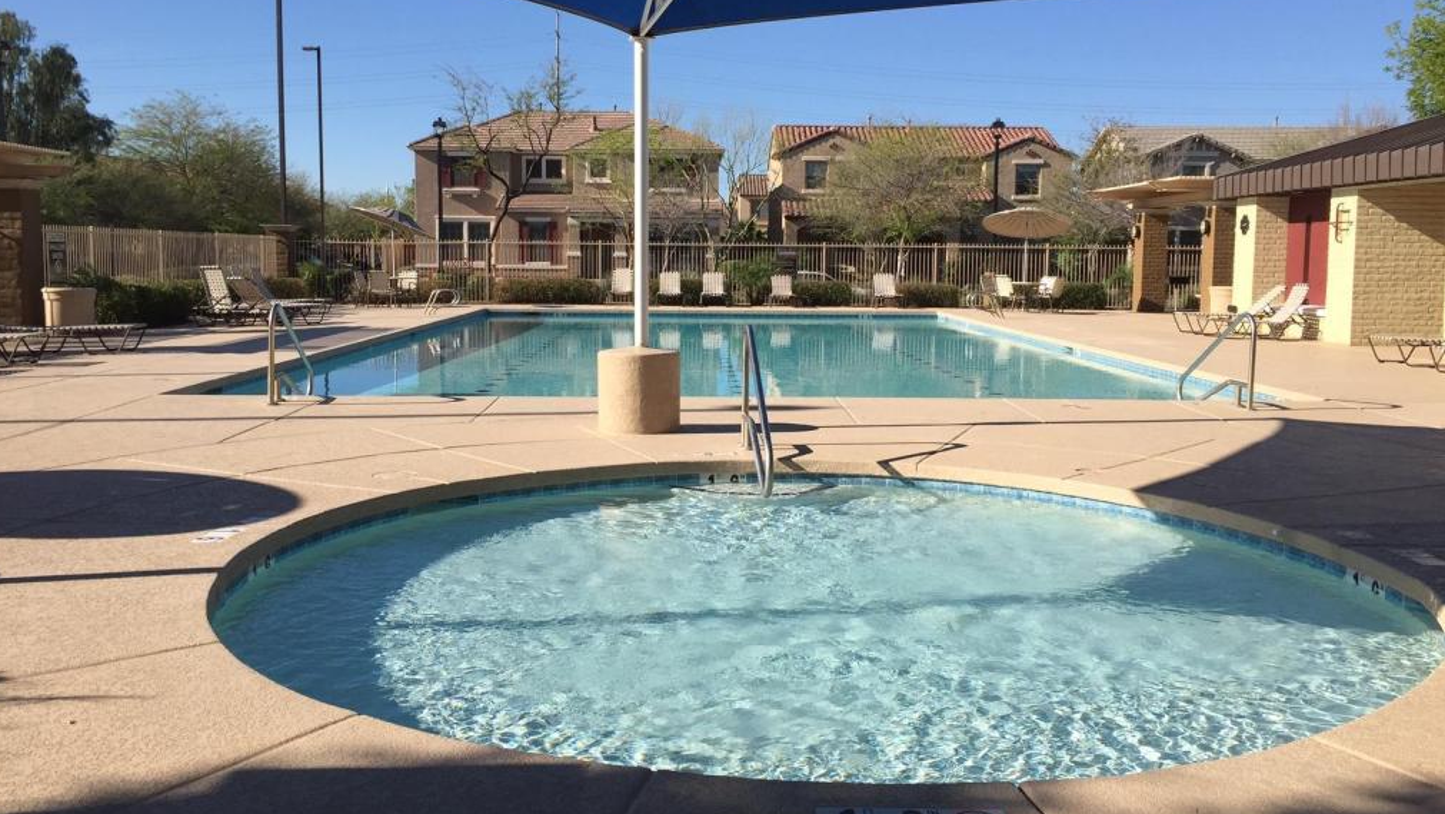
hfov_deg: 61.0
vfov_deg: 36.7
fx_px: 1226
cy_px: 371
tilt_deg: -4.2
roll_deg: -0.6
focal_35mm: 32
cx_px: 715
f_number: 2.2
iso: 32
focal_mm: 4.15
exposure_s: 1/1883
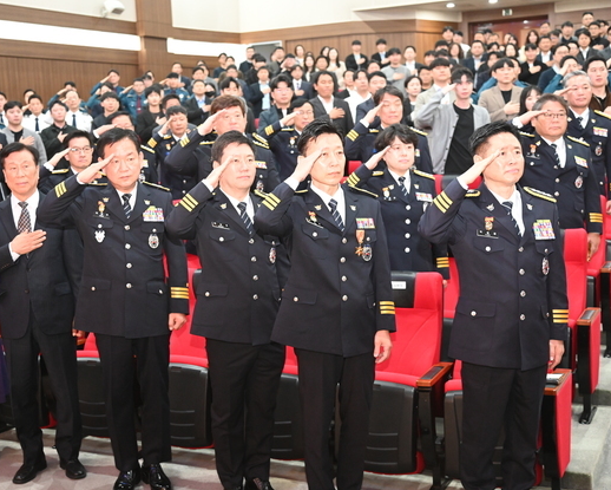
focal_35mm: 50
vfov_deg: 30.3
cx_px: 254
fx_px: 905
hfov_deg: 37.2
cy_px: 246
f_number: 4
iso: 6400
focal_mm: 44
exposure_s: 1/125
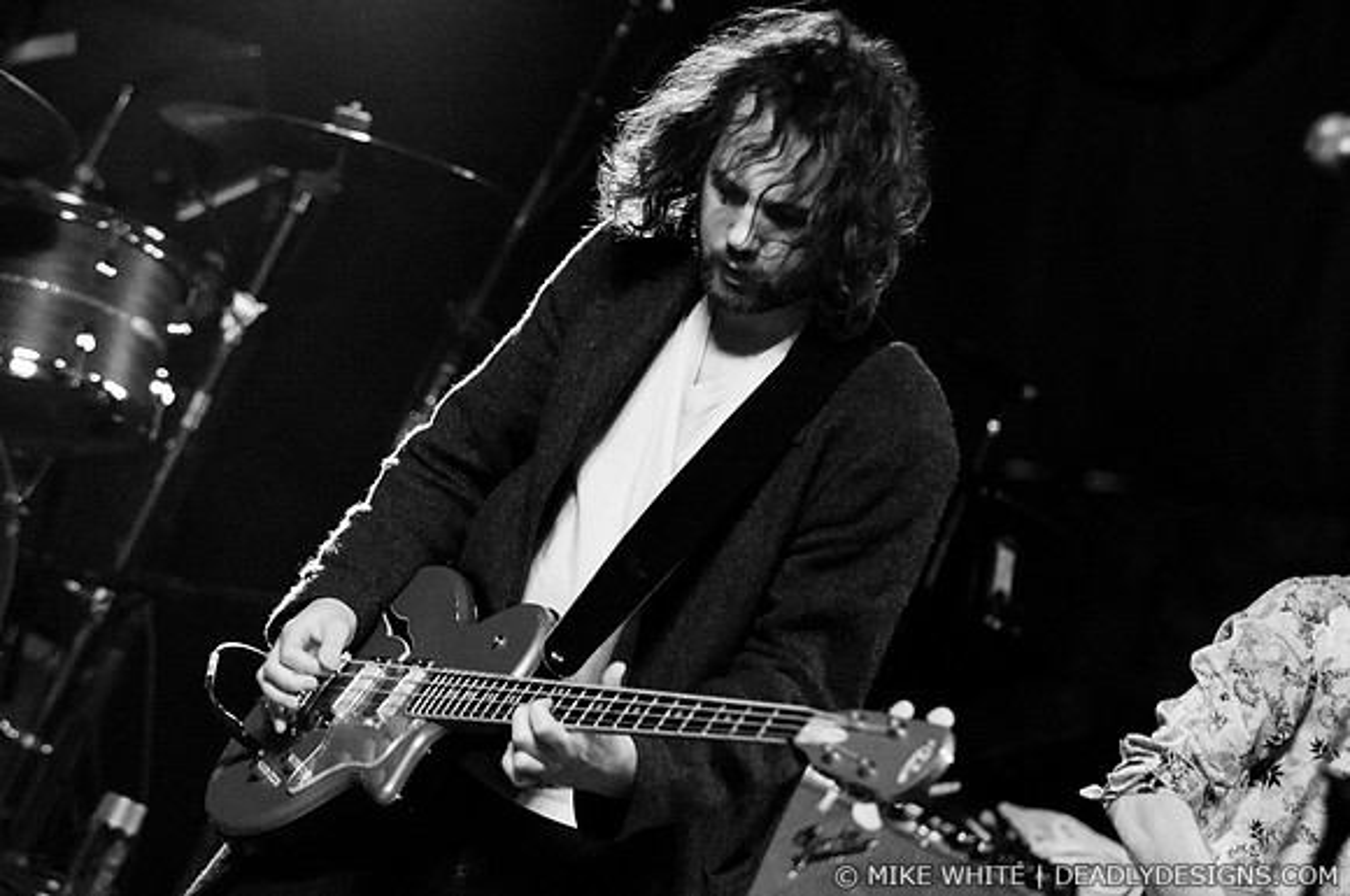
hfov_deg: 11.8
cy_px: 448
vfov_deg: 7.9
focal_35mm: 174
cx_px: 675
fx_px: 6516
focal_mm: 116
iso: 1250
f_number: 2.8
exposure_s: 1/160
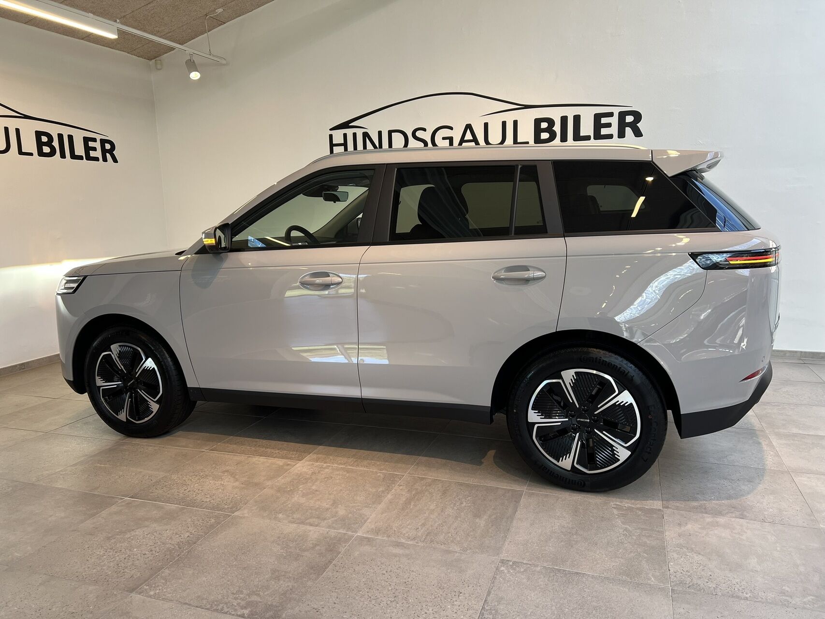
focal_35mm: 26
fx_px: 620
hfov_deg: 67.3
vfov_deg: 53.1
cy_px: 310
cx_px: 412
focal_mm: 5.7
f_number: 1.5
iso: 50
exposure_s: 1/121
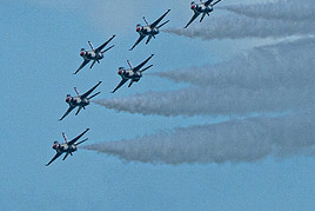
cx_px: 90
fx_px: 18130
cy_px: 75
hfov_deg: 1.0
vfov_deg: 0.7
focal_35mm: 2071
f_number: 10
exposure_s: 1/2000
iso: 640
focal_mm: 400
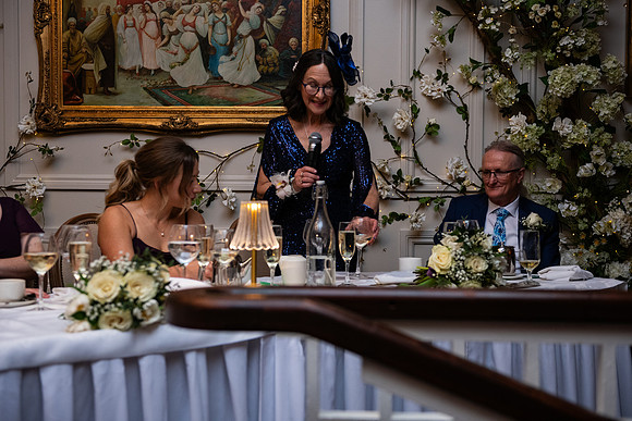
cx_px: 316
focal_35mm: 50
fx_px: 878
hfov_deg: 39.6
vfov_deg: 27.0
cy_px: 210
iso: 1000
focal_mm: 50
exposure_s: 1/160
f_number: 3.5
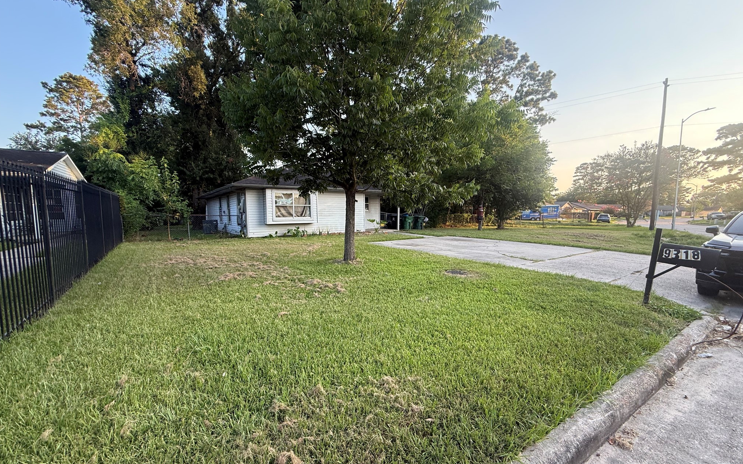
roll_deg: +0.5
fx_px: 304
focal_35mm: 15
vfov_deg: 74.7
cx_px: 371
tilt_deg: -5.8
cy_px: 245
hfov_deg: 101.5
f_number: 2.2
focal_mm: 2.22
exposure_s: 1/171
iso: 64
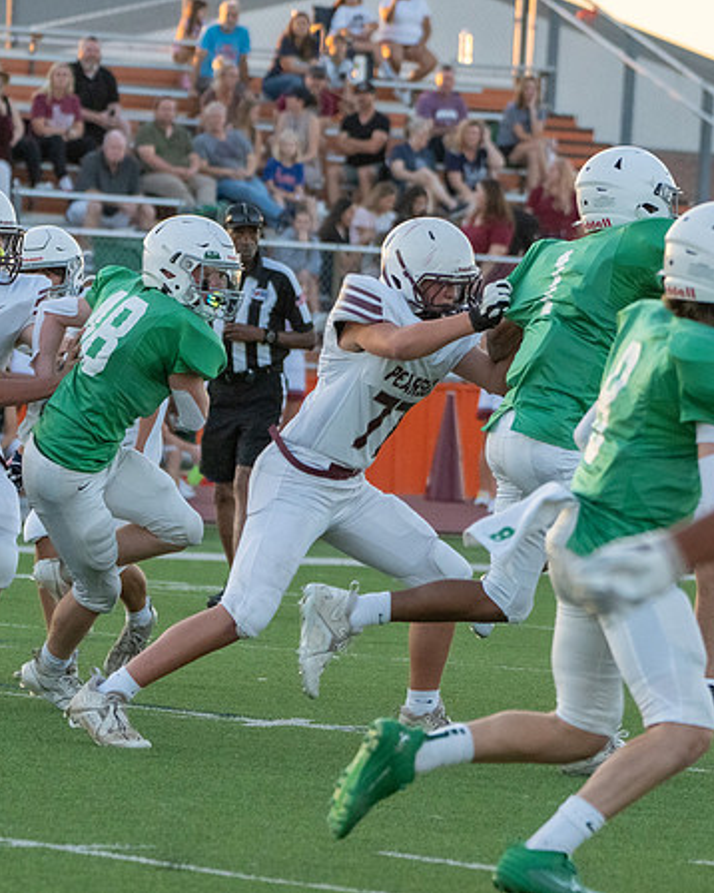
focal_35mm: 379
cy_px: 479
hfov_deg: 4.1
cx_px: 777
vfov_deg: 5.1
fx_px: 10018
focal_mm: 189
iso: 2500
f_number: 5.6
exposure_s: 1/1250
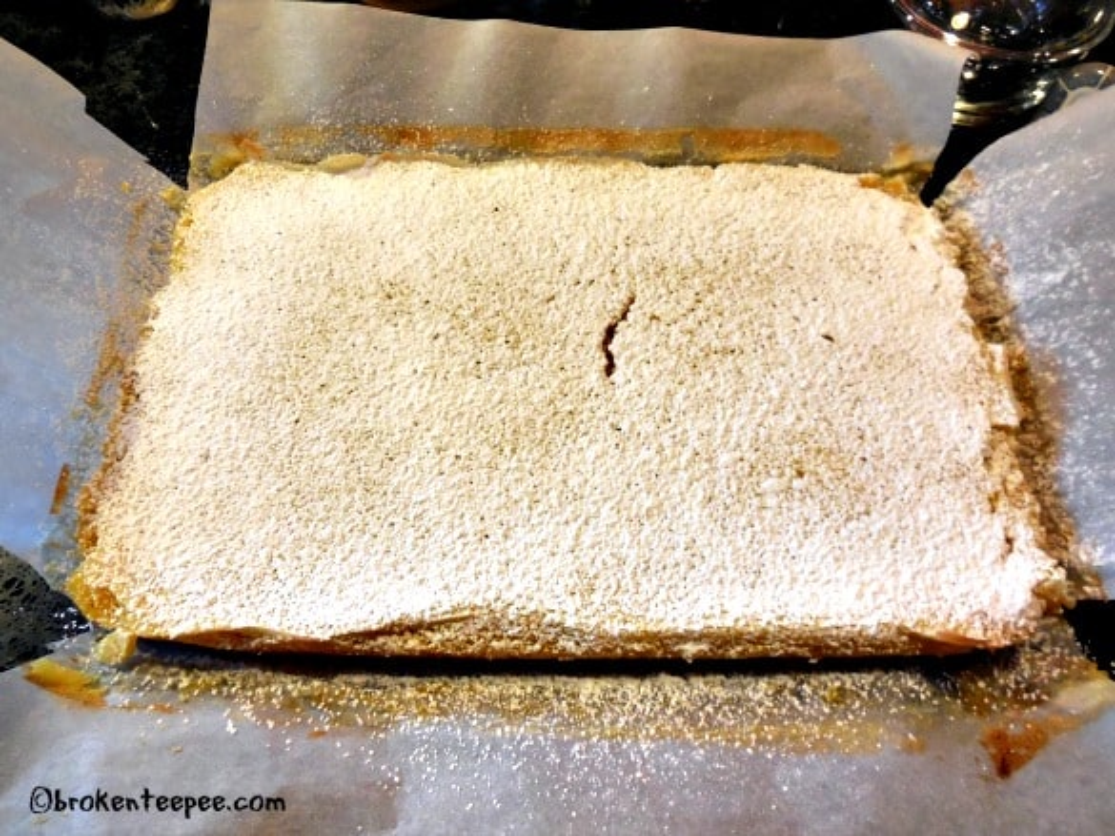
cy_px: 418
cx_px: 558
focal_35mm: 25
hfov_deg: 69.4
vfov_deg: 54.9
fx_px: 805
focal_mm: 4.5
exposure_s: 1/30
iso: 320
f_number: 3.1
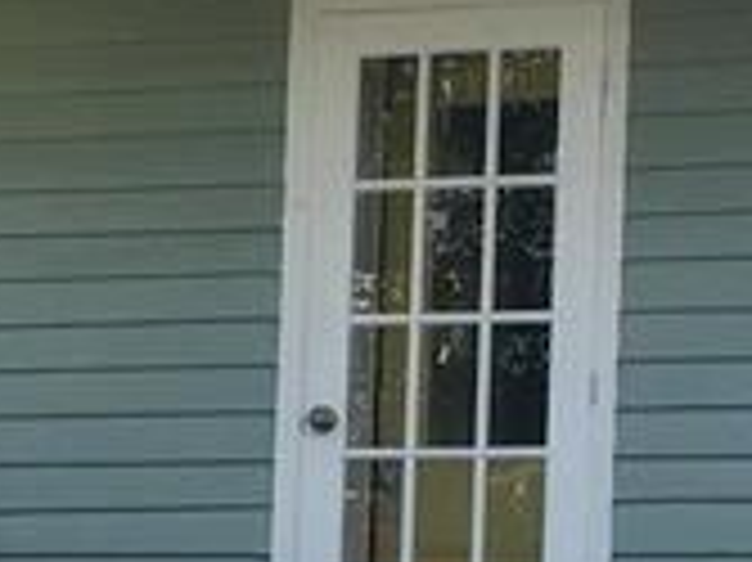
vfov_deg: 8.1
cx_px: 324
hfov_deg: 11.1
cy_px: 908
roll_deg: -1.5
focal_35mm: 178
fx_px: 3864
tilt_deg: -0.2
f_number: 2.2
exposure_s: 1/680
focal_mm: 4.15
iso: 25
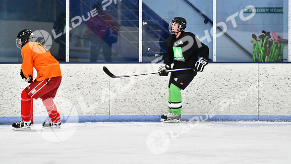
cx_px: 145
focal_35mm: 316
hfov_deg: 6.8
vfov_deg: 3.8
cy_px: 68
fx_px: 2439
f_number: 2.8
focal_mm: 200
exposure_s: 1/1250
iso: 6400
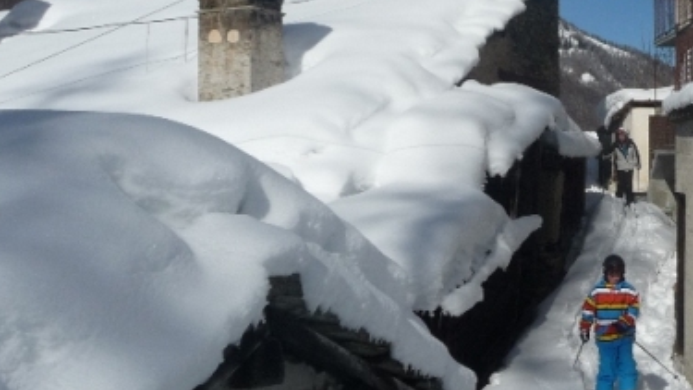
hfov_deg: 35.1
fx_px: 1047
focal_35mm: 57
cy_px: 259
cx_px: 579
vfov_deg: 21.0
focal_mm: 5
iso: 100
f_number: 8
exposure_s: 1/640
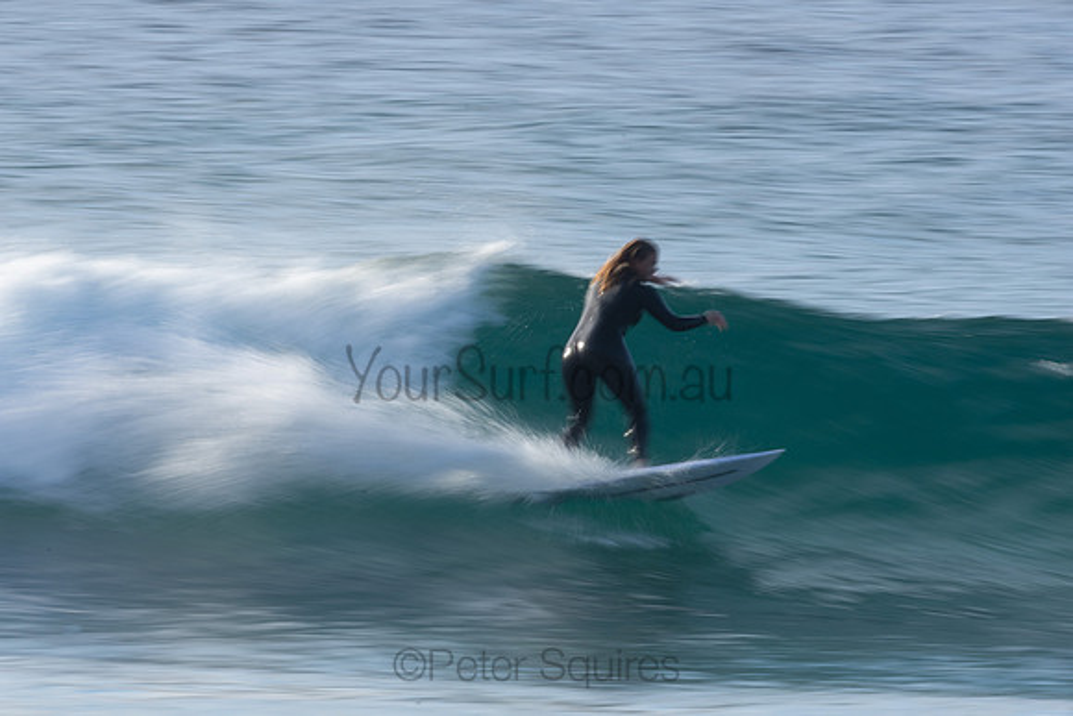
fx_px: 22358
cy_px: 358
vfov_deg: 1.8
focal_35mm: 750
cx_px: 536
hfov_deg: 2.7
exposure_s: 1/20
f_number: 25
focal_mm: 500
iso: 125
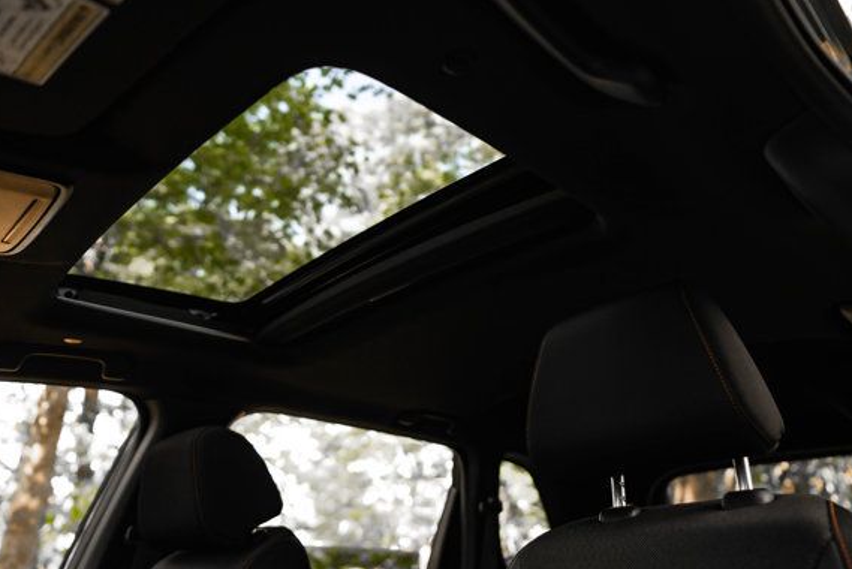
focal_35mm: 27
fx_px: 639
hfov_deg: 67.2
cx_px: 469
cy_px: 269
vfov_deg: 48.0
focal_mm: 24
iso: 640
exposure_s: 1/200
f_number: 3.2
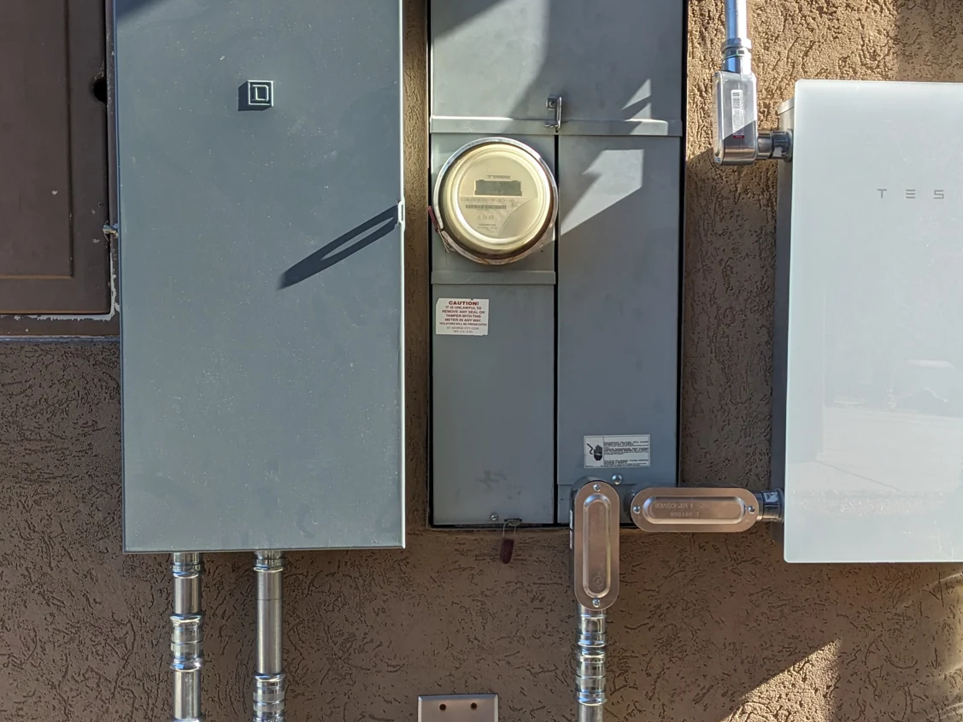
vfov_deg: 31.5
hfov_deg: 41.2
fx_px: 1280
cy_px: 373
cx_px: 499
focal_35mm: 46
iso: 54
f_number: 1.73
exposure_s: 1/935
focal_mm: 4.38
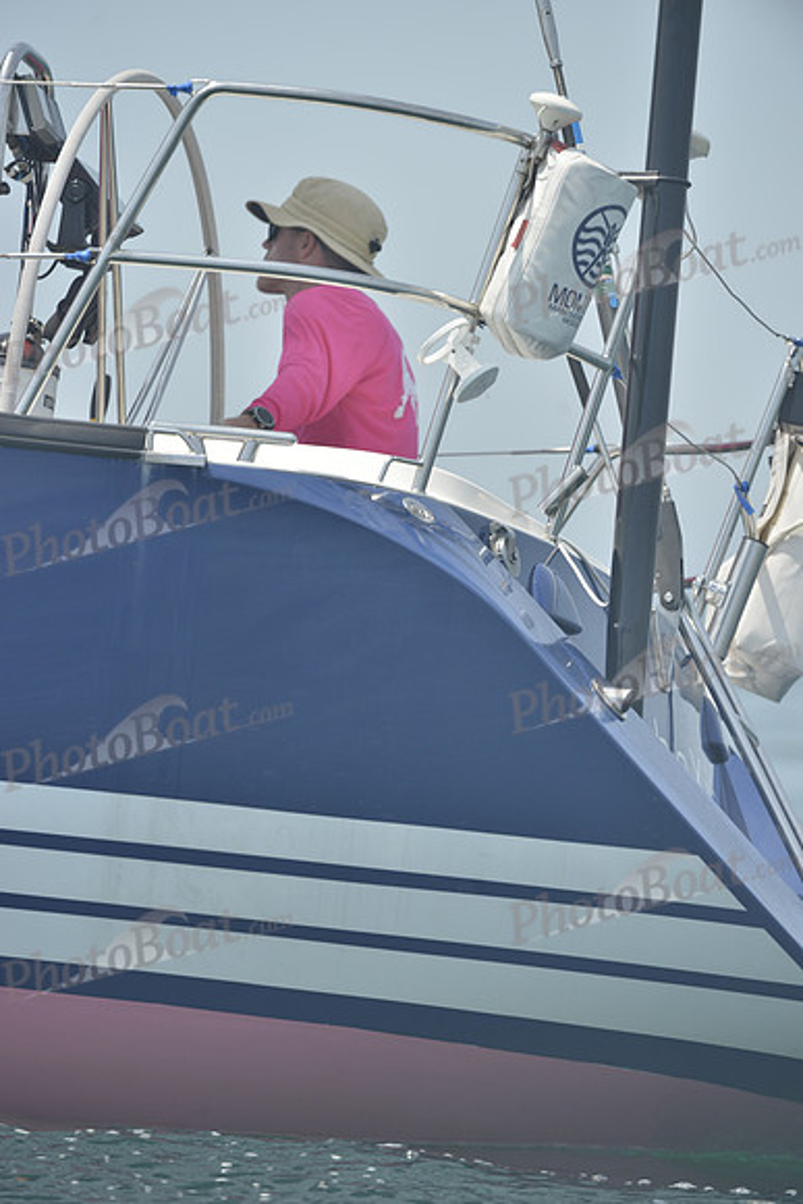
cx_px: 402
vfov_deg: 8.6
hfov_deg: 5.7
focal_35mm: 240
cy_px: 602
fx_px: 8025
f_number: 6.3
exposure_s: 1/1000
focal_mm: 240
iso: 280
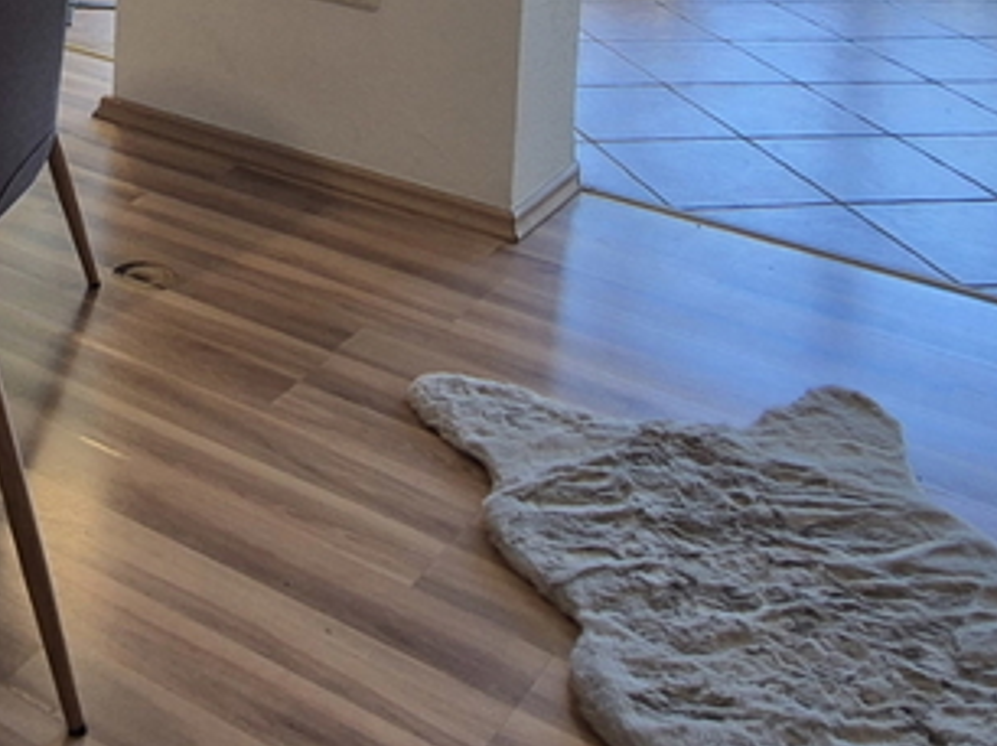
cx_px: 94
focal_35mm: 51
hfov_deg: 35.3
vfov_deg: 23.7
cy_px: -319
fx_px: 1468
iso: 100
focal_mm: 2.2
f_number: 2.2
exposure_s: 1/50
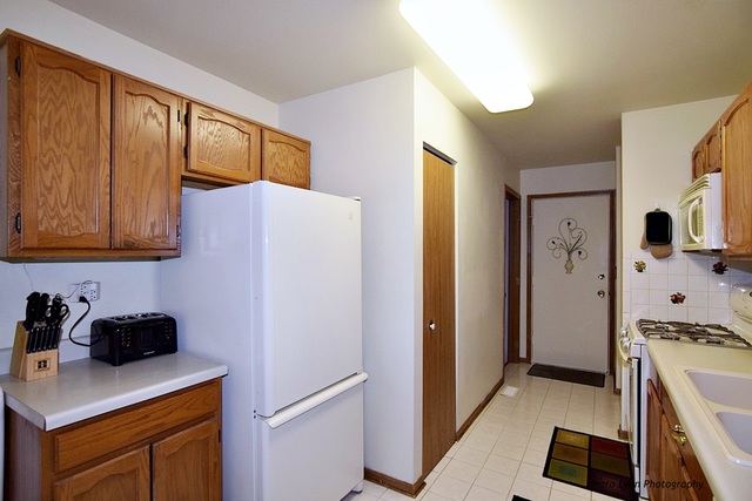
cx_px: 376
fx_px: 345
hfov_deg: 95.0
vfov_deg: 72.1
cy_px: 250
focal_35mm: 16
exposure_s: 1/80
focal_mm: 11
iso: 640
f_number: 4.5
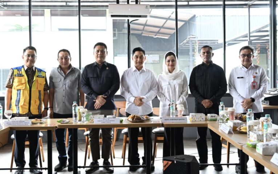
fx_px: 280
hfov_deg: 52.8
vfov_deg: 34.4
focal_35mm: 37
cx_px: 139
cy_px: 84
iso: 800
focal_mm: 36
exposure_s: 1/60
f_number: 4.8
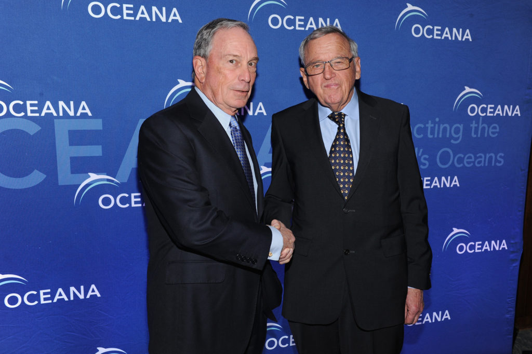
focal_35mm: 32
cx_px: 266
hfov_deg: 58.7
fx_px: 473
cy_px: 177
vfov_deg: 41.1
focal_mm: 32
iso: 800
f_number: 8
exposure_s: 1/125
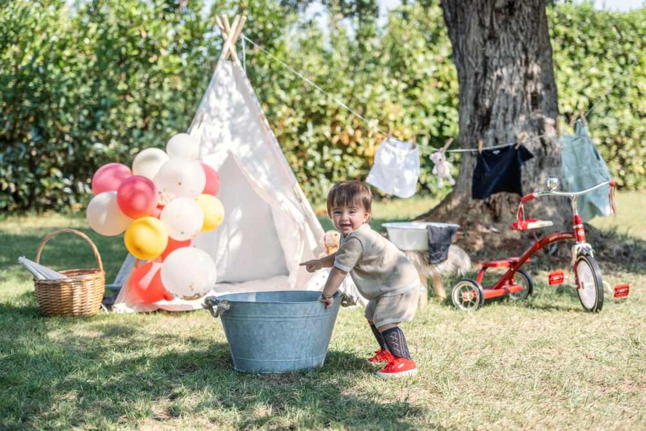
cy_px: 216
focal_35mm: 70
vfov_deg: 19.5
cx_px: 323
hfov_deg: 28.8
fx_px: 1256
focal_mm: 70
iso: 200
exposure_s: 1/2000
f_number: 2.8
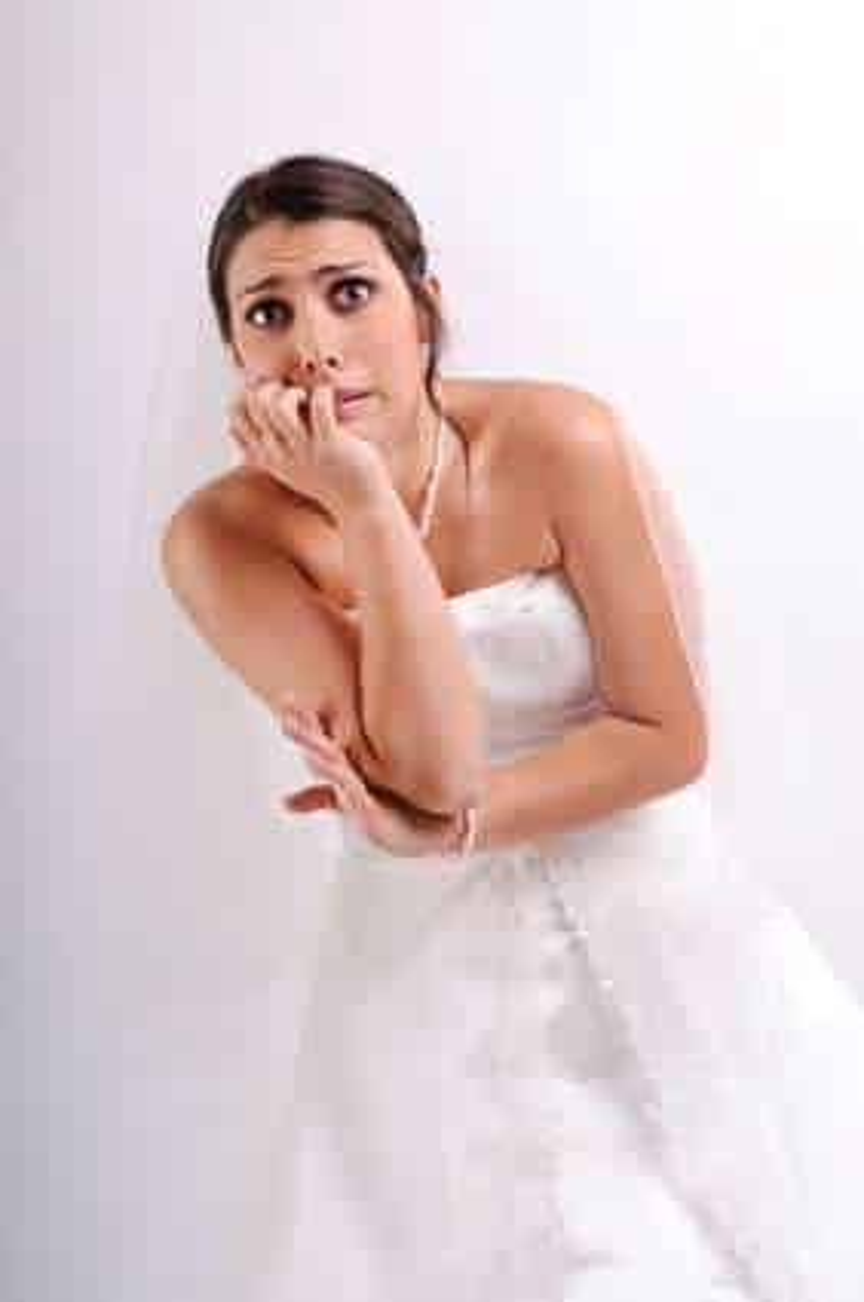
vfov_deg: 17.5
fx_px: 4225
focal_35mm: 117
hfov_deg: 11.7
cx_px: 432
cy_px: 651
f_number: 8
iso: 100
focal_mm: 78
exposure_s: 1/250
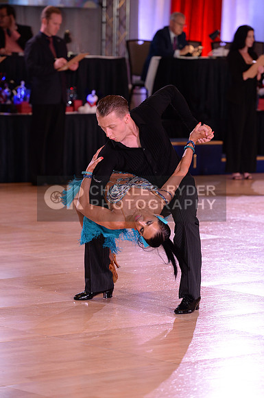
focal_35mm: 175
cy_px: 199
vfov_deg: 11.8
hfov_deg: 7.8
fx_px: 1931
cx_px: 132
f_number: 4.5
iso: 1600
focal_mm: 175
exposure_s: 1/250
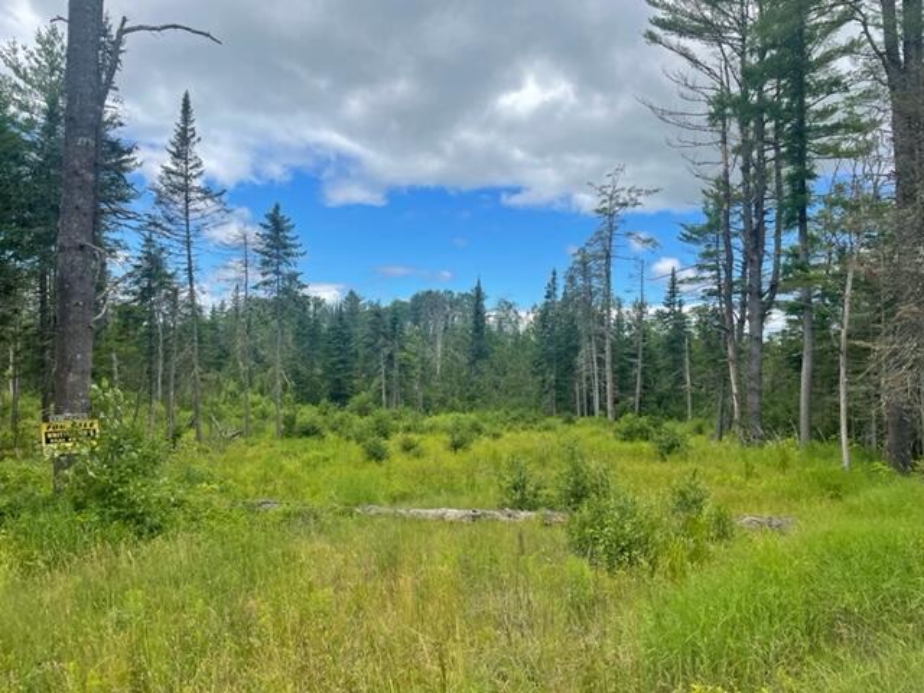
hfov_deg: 67.3
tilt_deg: +2.1
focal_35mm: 26
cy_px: 346
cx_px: 462
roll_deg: -0.6
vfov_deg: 53.1
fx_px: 694
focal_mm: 4.2
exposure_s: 1/3040
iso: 32
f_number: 1.6
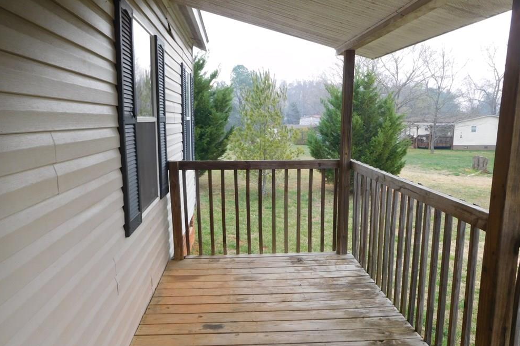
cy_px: 192
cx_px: 259
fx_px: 390
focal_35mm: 27
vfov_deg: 47.8
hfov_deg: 67.4
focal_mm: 4.5
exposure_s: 1/50
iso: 125
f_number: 3.4
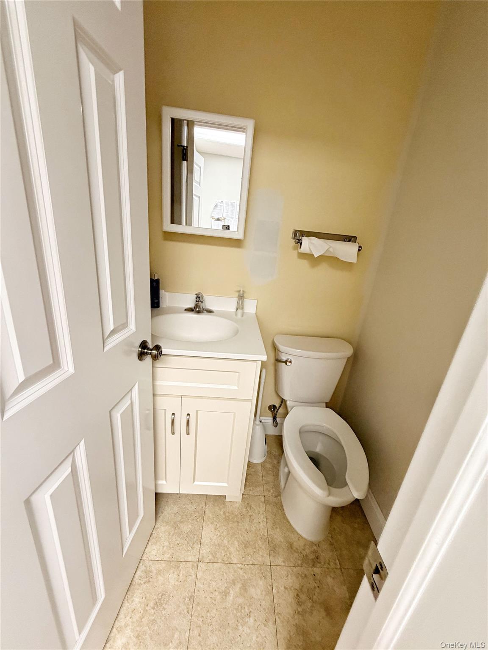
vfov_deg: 102.1
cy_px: 325
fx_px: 263
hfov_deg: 85.7
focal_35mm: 14
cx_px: 244
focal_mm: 2.22
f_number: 2.2
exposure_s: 1/60
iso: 250
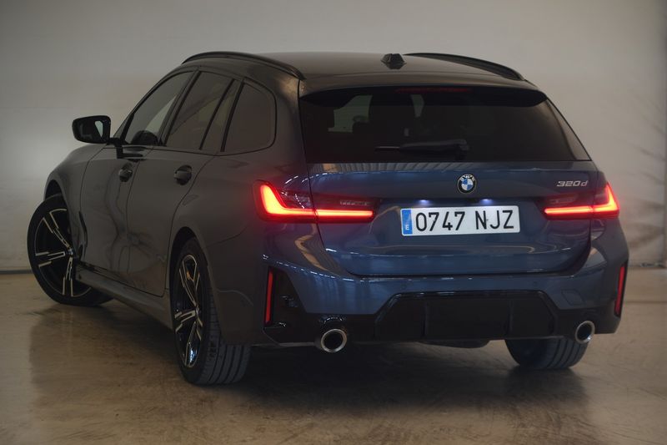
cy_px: 222
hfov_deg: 17.1
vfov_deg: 11.4
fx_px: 2223
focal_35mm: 120
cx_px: 334
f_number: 4.2
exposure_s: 1/10
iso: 100
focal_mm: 80
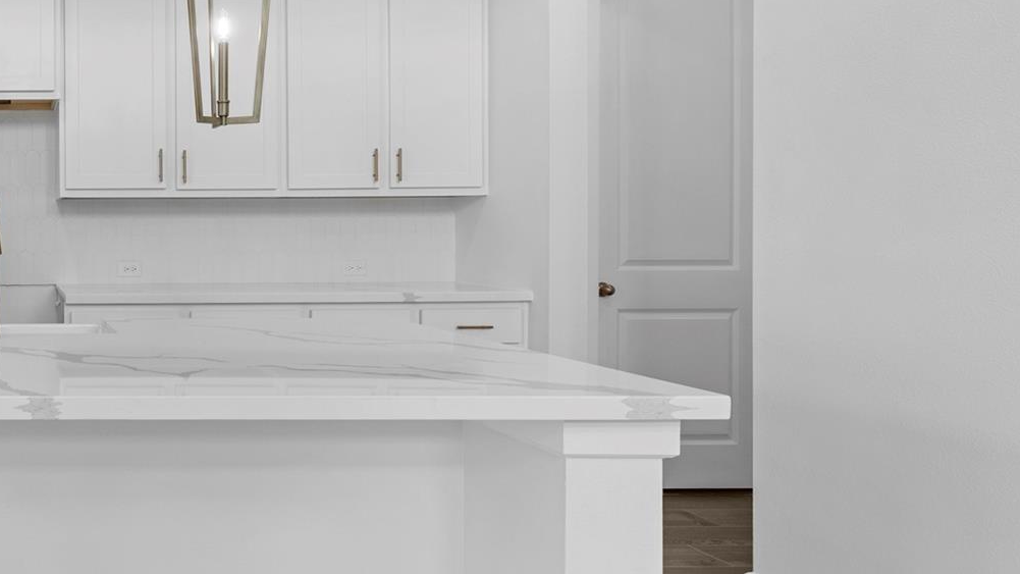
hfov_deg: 51.2
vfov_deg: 38.7
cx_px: -6
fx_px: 811
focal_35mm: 30
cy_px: 219
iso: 250
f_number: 9
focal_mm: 14
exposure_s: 1/250
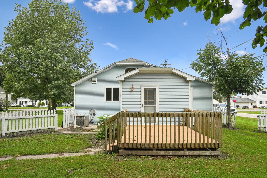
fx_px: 156
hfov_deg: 81.2
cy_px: 89
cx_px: 134
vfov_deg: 59.5
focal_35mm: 21
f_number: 8
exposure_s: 1/640
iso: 400
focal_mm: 21
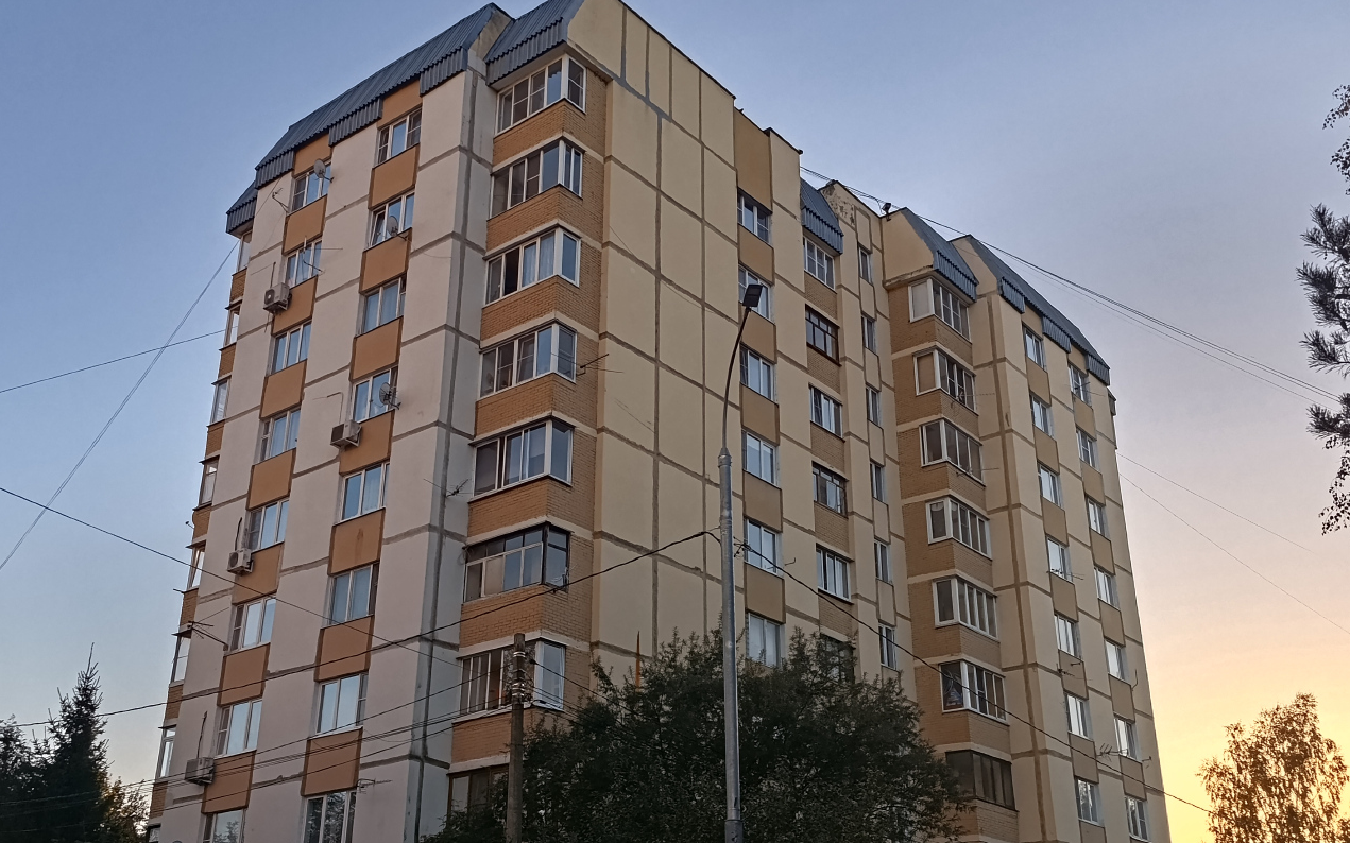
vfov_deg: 33.6
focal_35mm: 38
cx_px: 670
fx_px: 1398
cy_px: 449
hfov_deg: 51.5
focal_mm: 6.11
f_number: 1.7
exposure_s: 1/100
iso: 50
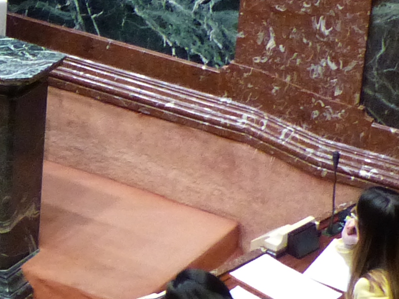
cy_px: 108
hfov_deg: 9.7
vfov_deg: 7.7
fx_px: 2225
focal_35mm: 193
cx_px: -340
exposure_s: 1/25
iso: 400
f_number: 2.8
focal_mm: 7
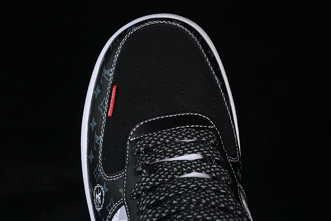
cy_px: 113
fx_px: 708
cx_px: 169
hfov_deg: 26.3
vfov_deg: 17.7
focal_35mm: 77
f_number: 6.3
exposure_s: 1/50
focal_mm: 50
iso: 160
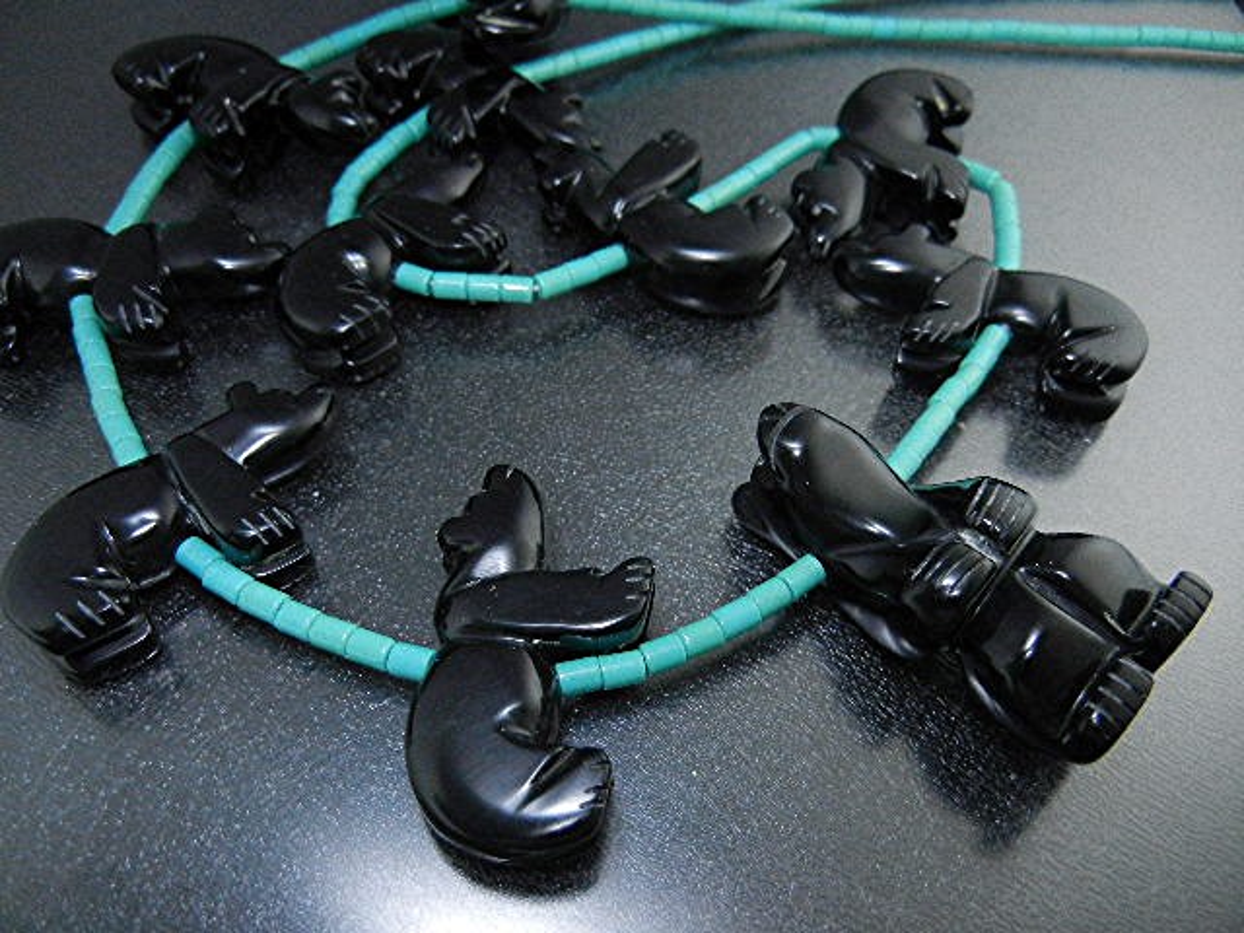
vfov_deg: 46.8
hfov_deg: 60.0
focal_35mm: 30
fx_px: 1078
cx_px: 622
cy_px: 466
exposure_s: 1/30
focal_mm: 5.4
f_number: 7
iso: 800
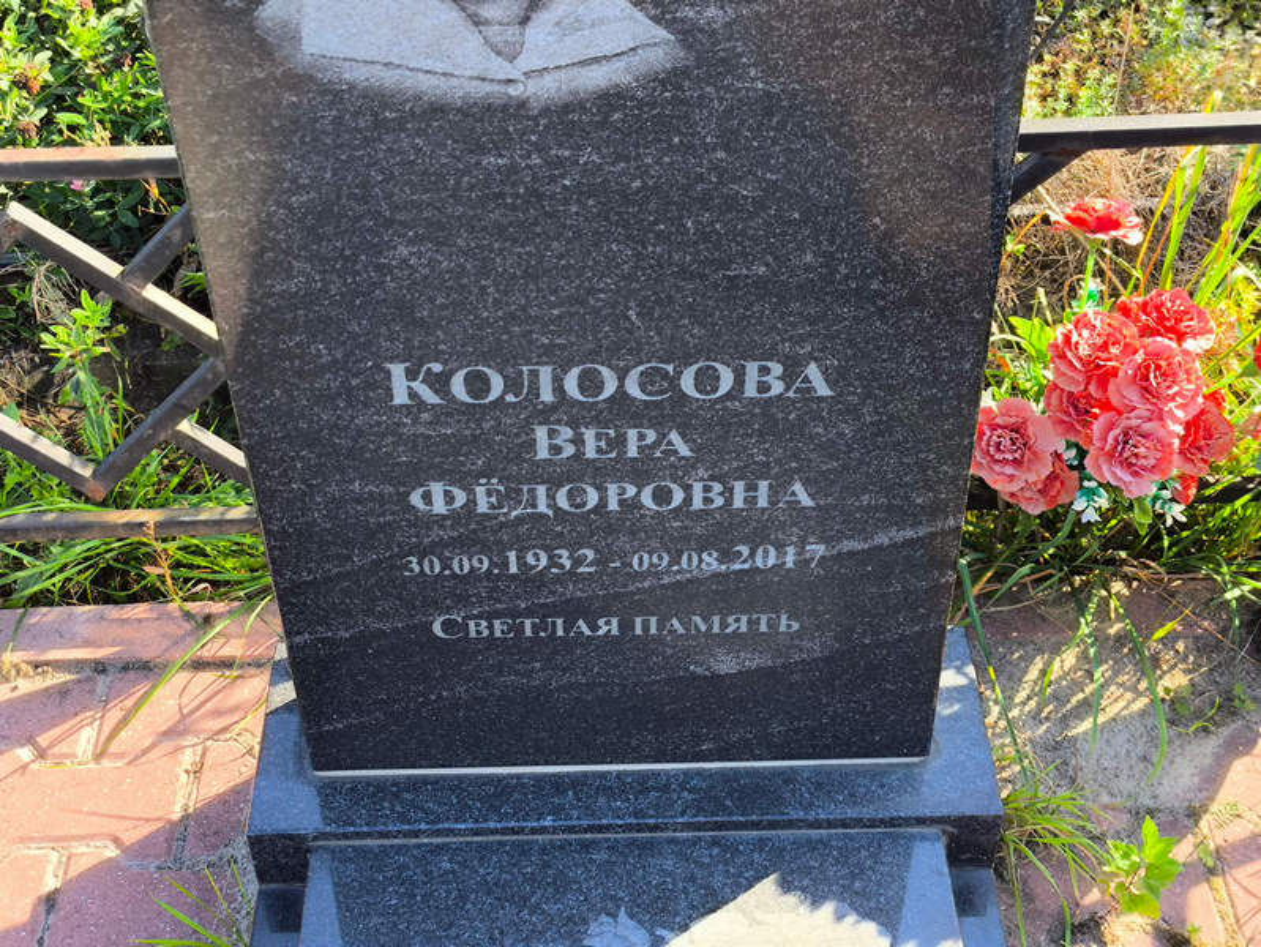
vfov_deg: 29.1
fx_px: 1822
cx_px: 630
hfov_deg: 38.2
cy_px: 474
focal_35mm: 50
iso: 50
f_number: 1.7
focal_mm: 4.71
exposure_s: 1/200
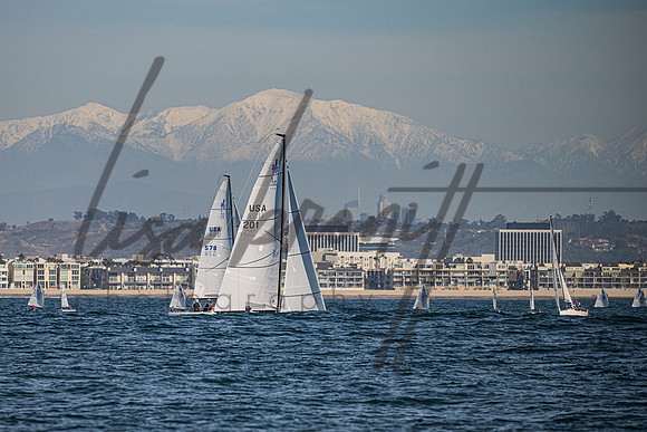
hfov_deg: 5.6
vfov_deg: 3.7
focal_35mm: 371
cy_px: 228
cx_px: 227
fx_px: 6666
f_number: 5.6
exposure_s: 1/3200
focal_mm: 270
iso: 320
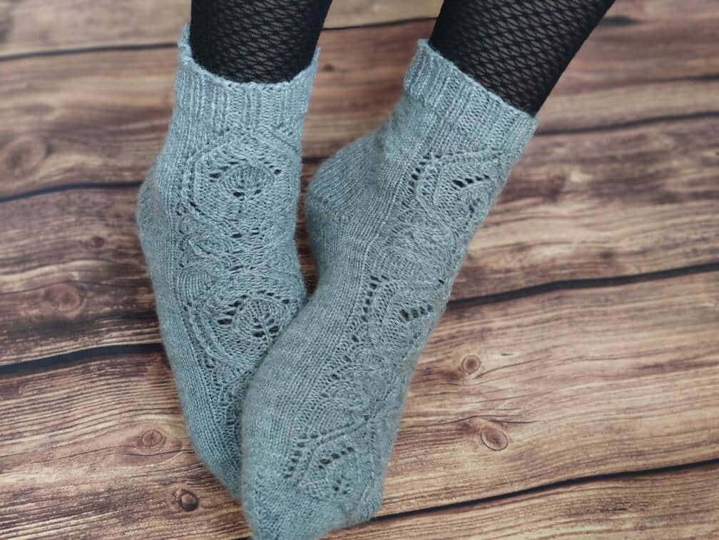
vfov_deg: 35.1
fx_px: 852
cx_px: 360
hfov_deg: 45.8
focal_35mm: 41
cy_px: 270
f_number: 2
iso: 1370
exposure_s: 1/33
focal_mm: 8.16
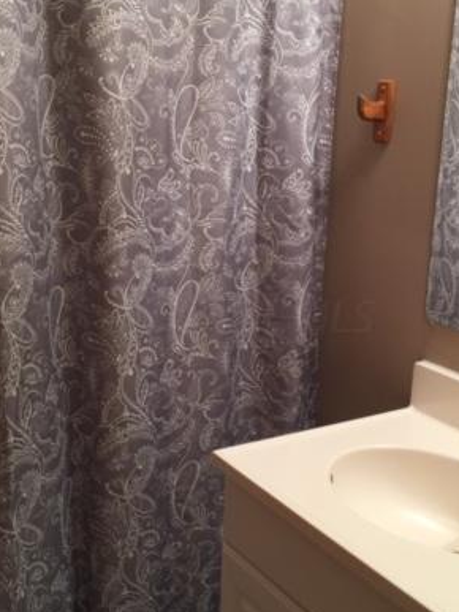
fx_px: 849
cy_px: 316
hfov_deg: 30.1
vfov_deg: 39.7
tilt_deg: -14.7
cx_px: 299
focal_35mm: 48
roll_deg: -3.5
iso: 32
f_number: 2.2
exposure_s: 1/15
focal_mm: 4.15
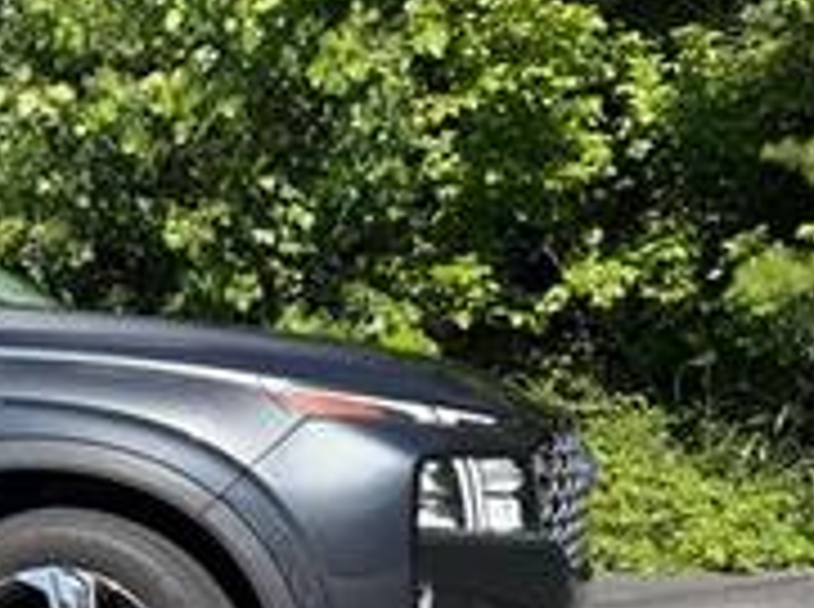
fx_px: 1572
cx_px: -193
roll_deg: +0.3
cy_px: 495
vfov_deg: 21.6
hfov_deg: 25.6
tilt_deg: -5.7
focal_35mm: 67
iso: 80
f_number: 1.78
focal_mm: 6.76
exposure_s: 1/2232
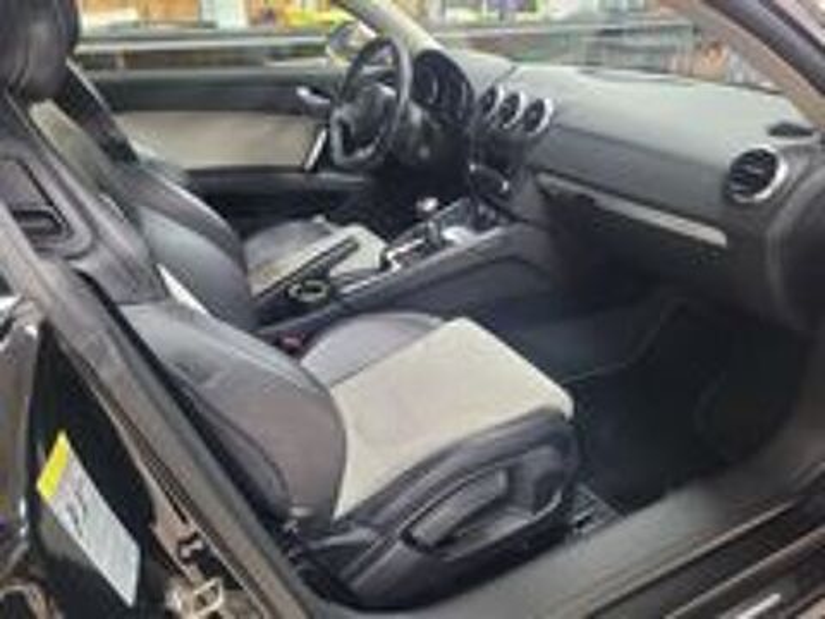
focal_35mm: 26
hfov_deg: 67.3
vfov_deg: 53.1
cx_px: 412
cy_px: 310
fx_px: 620
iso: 640
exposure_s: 1/50
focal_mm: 5.4
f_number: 1.8
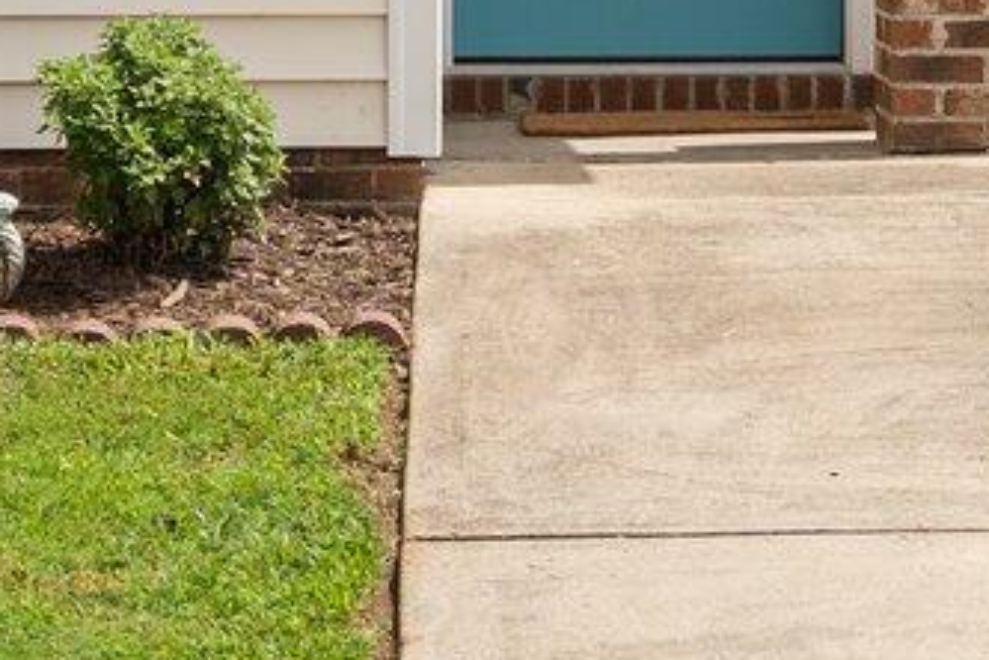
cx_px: 692
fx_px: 5906
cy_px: -320
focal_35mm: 215
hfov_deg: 9.6
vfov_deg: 6.3
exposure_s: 1/250
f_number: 4.5
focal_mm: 35
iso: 100
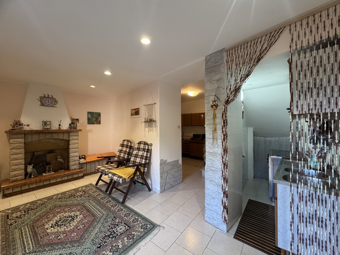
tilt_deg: +0.0
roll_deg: +0.6
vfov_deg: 85.7
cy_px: 128
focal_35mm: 14
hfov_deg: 102.1
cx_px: 170
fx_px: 138
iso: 320
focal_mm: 2.22
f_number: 2.2
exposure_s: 1/100
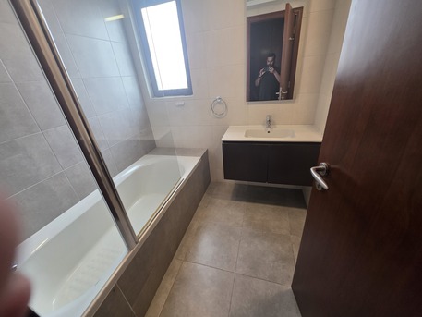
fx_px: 159
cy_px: 158
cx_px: 211
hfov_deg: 106.2
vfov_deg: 89.9
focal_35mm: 13
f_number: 1.9
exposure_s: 1/100
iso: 100
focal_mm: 2.2
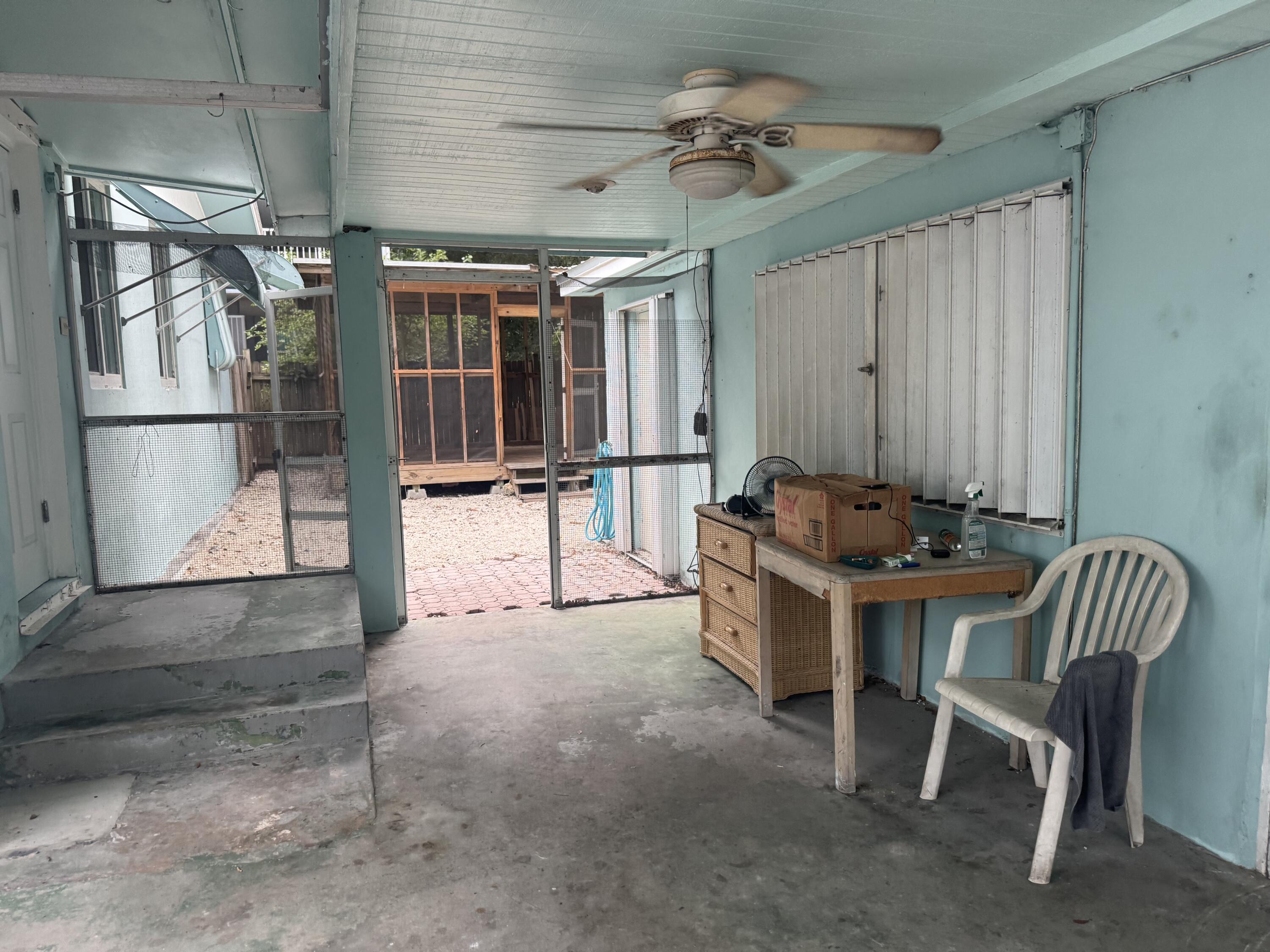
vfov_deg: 56.8
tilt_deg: -6.4
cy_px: 476
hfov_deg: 71.6
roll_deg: +1.0
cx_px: 635
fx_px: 881
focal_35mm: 24
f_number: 1.78
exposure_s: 1/120
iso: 200
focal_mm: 6.76
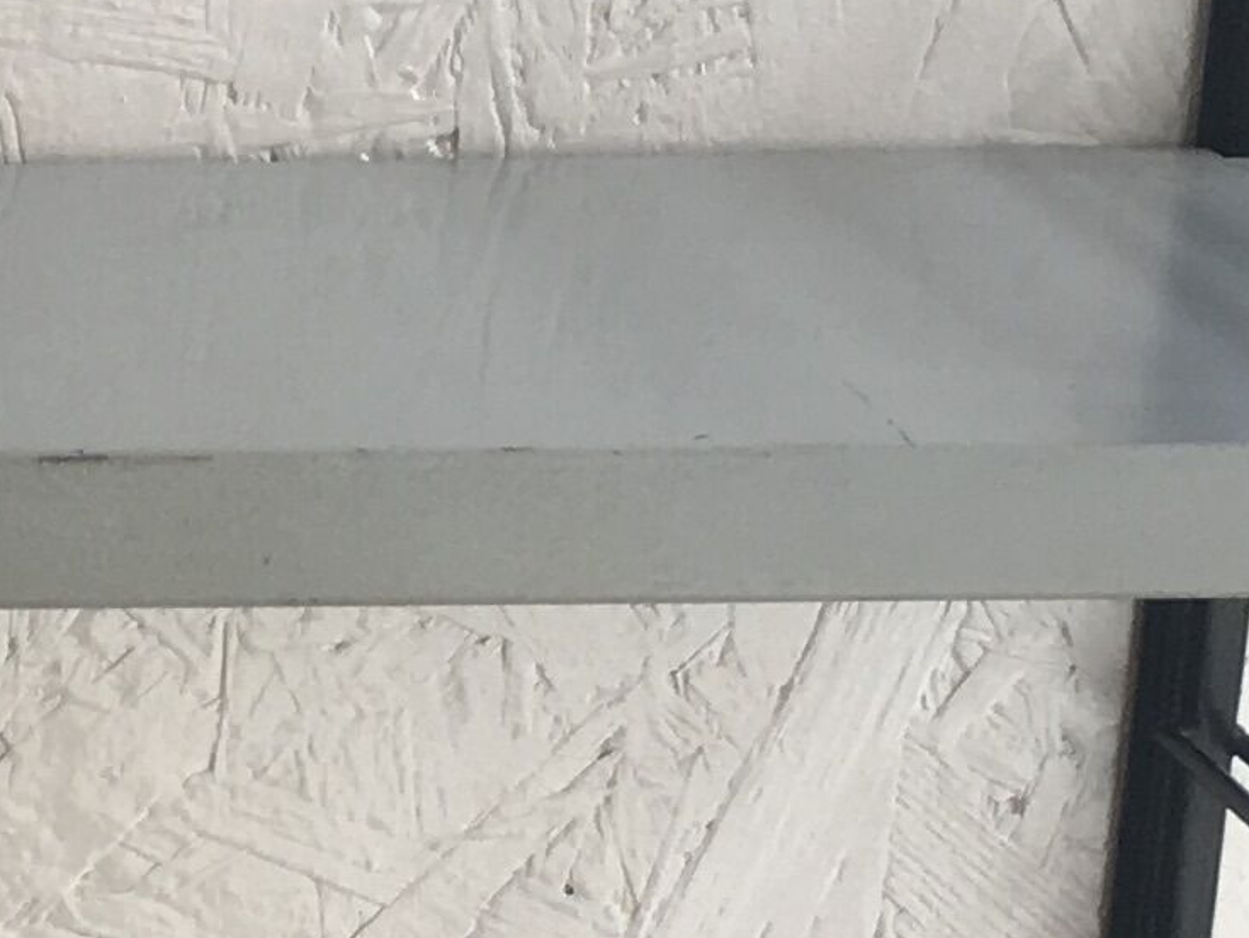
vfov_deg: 9.3
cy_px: 916
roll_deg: -1.0
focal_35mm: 159
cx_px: -610
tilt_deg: -19.8
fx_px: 5740
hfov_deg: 11.9
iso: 32
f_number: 2.2
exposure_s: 1/50
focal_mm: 4.15
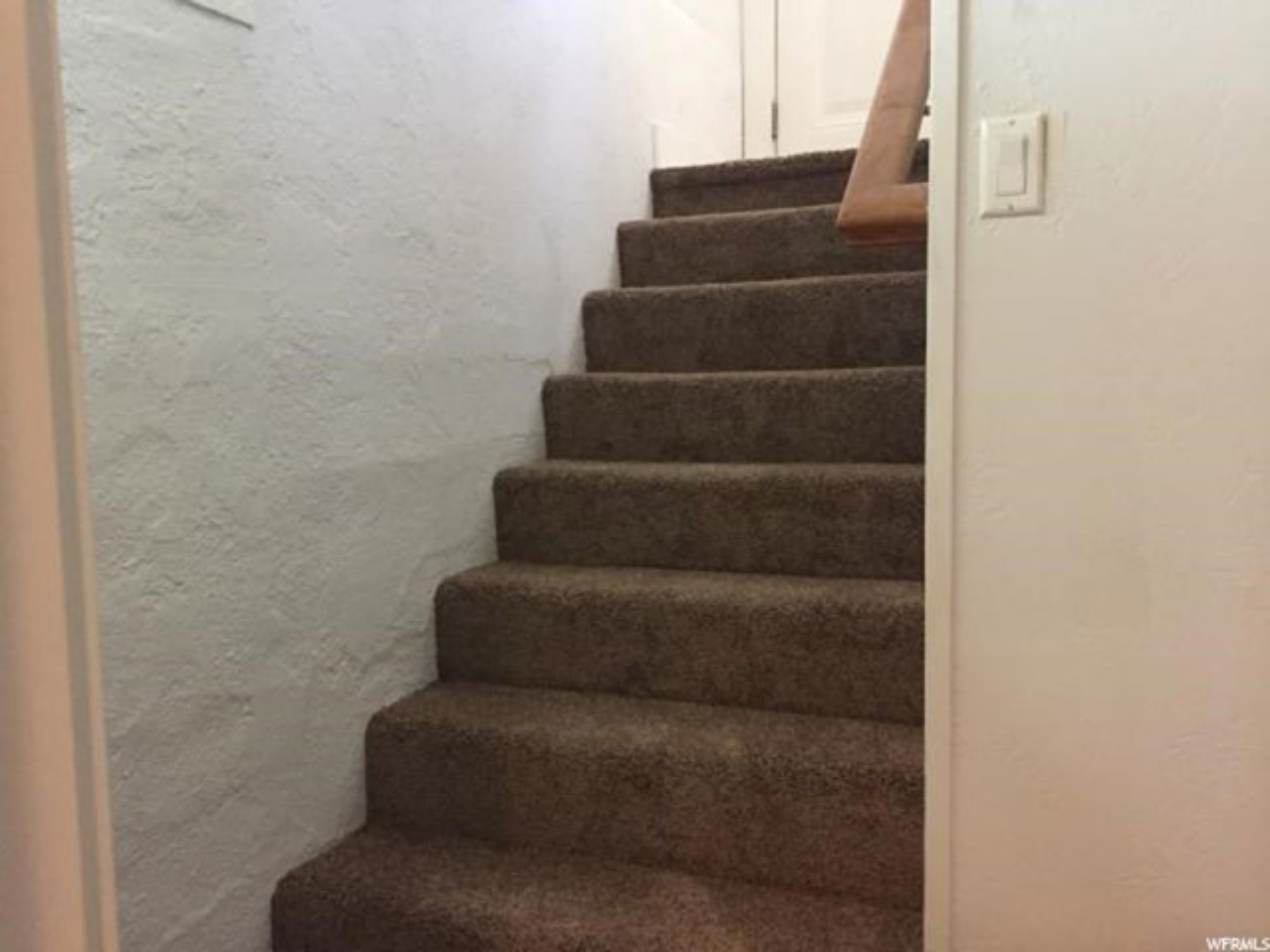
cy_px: 476
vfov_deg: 48.2
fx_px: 1064
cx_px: 635
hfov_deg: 61.7
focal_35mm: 29
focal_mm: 4.15
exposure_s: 1/15
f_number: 2.2
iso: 320
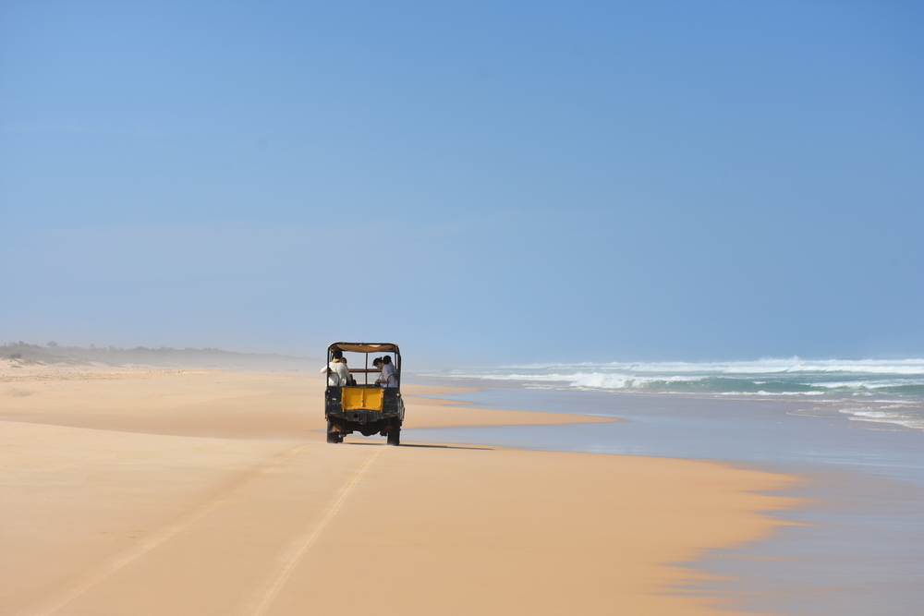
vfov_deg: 14.7
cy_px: 308
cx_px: 462
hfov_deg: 21.9
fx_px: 2387
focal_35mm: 93
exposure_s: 1/320
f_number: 10
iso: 100
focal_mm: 62
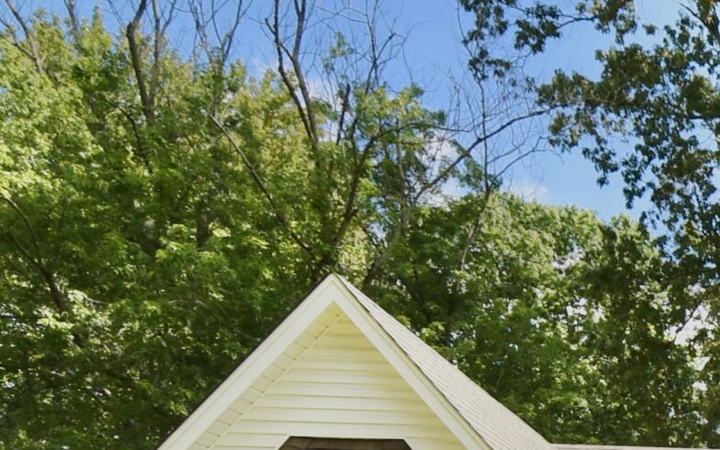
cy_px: 645
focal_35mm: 58
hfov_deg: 27.7
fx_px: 1138
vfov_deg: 19.8
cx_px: 989
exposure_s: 1/250
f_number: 8
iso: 100
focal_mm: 10
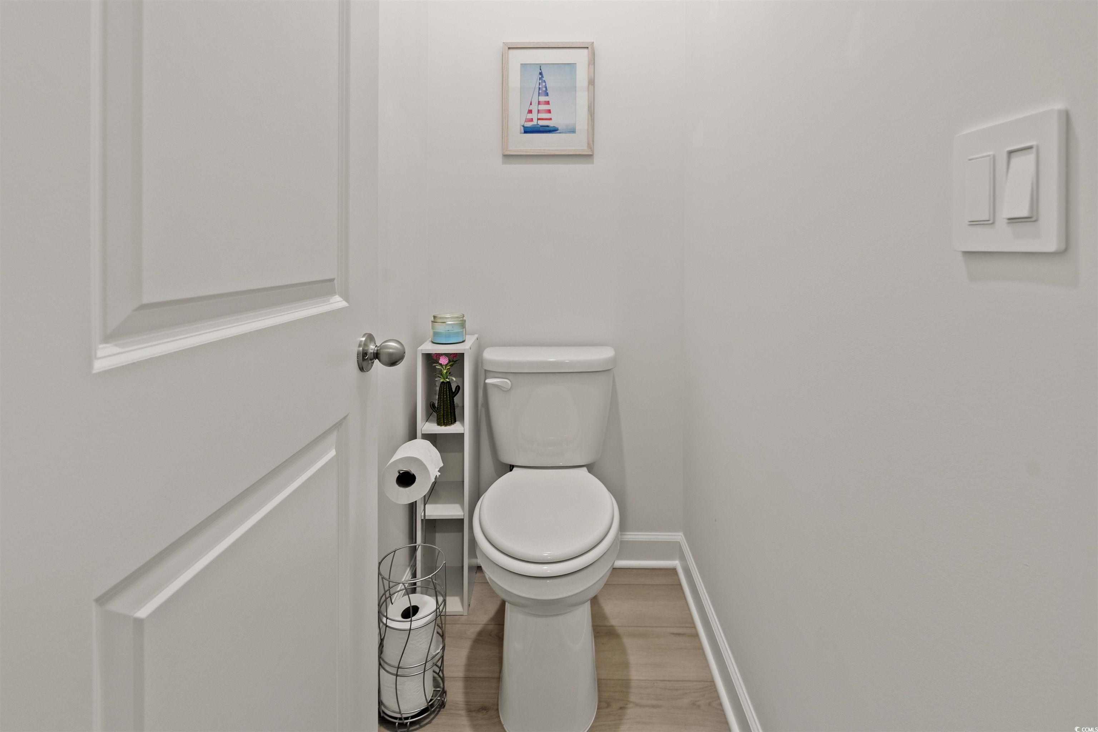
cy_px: 366
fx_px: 488
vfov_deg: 73.7
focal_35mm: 16
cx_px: 549
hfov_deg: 96.7
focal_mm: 16
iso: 320
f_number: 7.1
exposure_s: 1/1.67
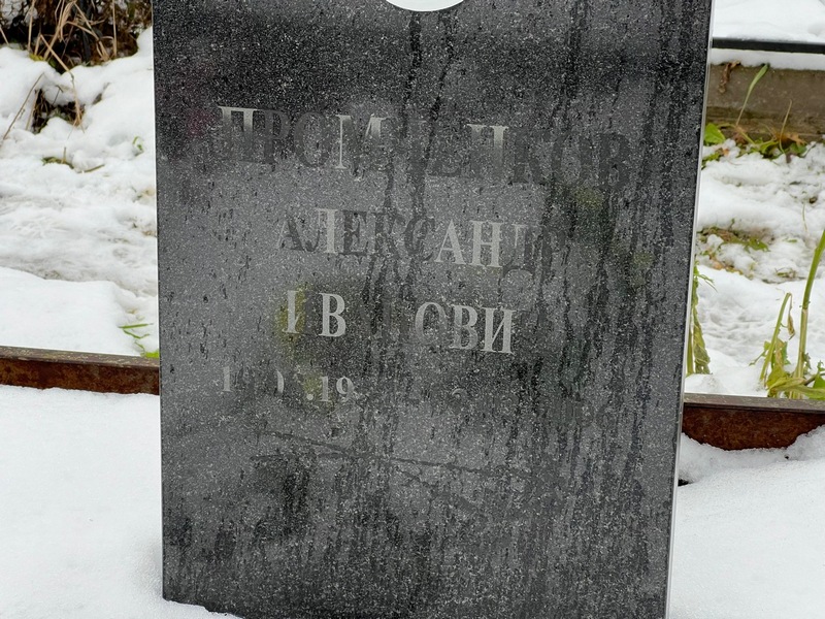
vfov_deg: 19.1
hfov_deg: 25.3
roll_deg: -0.9
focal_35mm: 77
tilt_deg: -19.4
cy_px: 310
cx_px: 412
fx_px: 1835
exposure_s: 1/99
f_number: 2.8
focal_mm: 9
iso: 40
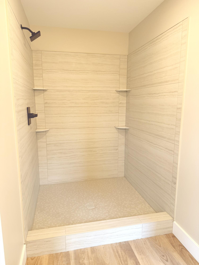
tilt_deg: -9.6
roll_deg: +0.0
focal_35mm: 24
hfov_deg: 56.8
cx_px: 100
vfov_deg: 71.6
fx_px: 184
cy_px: 132
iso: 160
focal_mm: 6.76
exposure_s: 1/120
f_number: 1.78
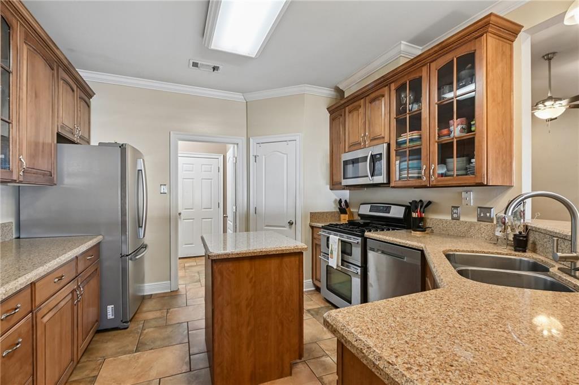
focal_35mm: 16
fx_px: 257
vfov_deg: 73.7
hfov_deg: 96.8
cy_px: 192
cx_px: 290
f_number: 11
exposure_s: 1/4
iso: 400
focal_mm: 16
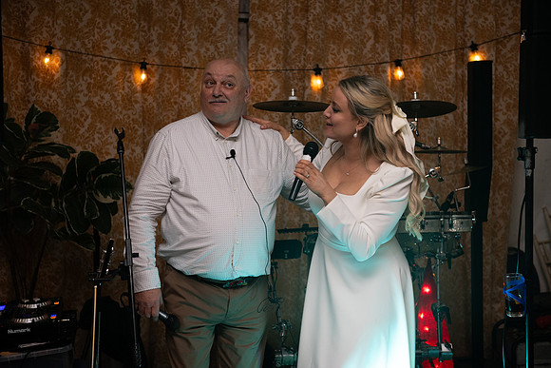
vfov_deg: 23.4
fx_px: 888
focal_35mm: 58
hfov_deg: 34.5
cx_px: 276
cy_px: 184
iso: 800
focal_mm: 58
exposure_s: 1/160
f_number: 3.5
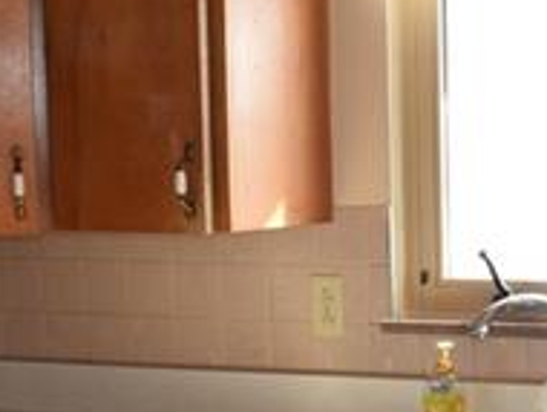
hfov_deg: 15.7
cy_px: 307
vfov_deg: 13.6
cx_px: 944
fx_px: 1725
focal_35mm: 109
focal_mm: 18
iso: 800
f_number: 5.6
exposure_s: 1/125
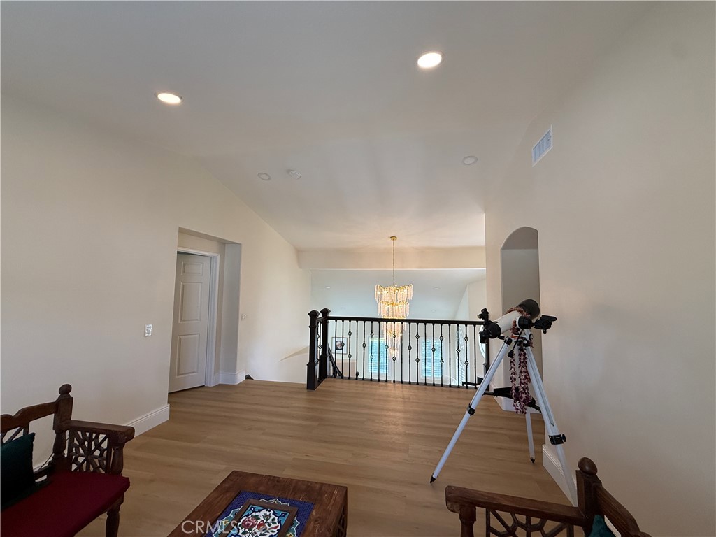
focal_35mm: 14
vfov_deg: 85.7
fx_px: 290
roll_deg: -2.8
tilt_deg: +4.4
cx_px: 358
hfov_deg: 102.1
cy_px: 268
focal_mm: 2.22
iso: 125
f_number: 2.2
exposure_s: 1/120
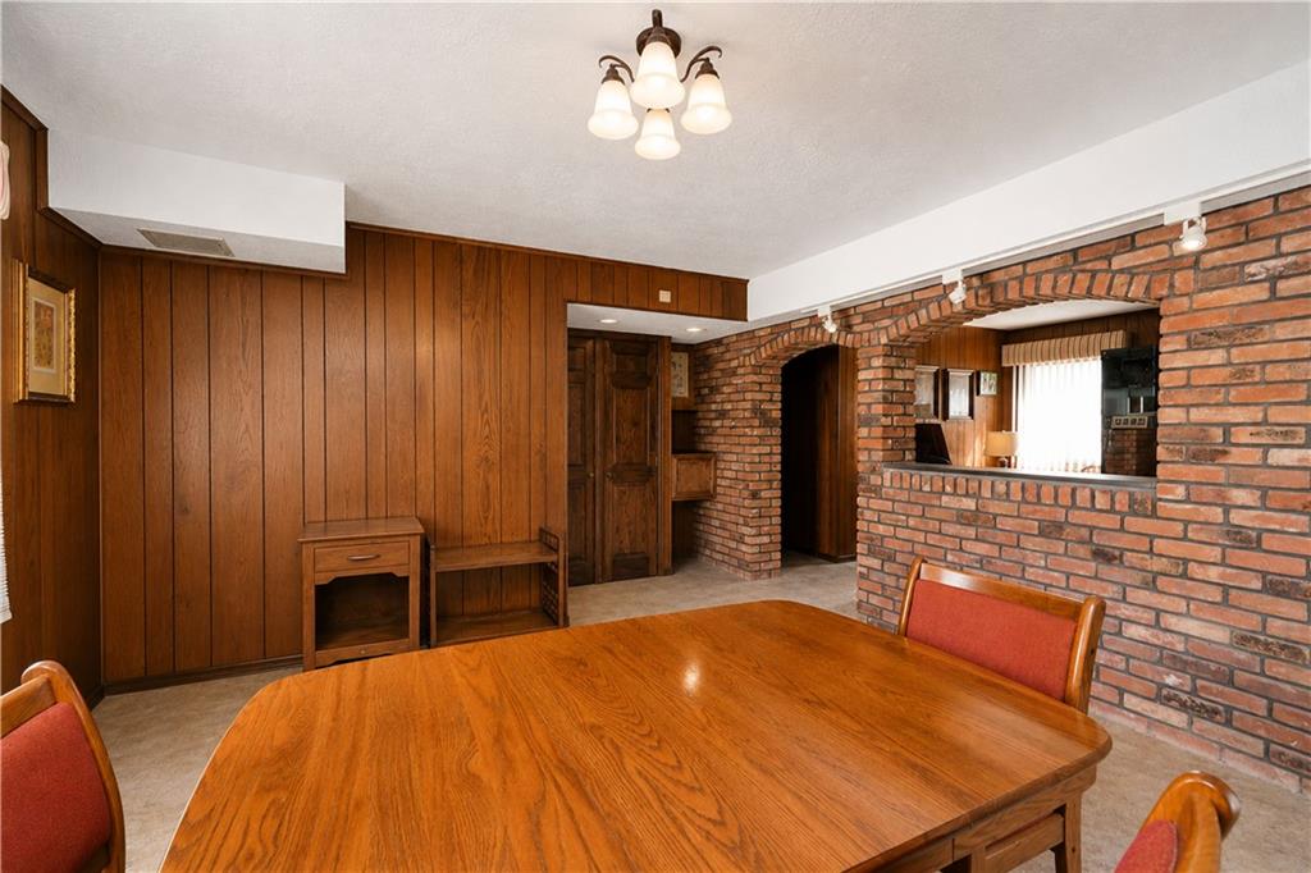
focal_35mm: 16
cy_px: 436
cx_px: 656
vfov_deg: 73.7
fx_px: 582
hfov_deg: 96.8
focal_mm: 16
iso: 64
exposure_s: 1/6
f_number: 4
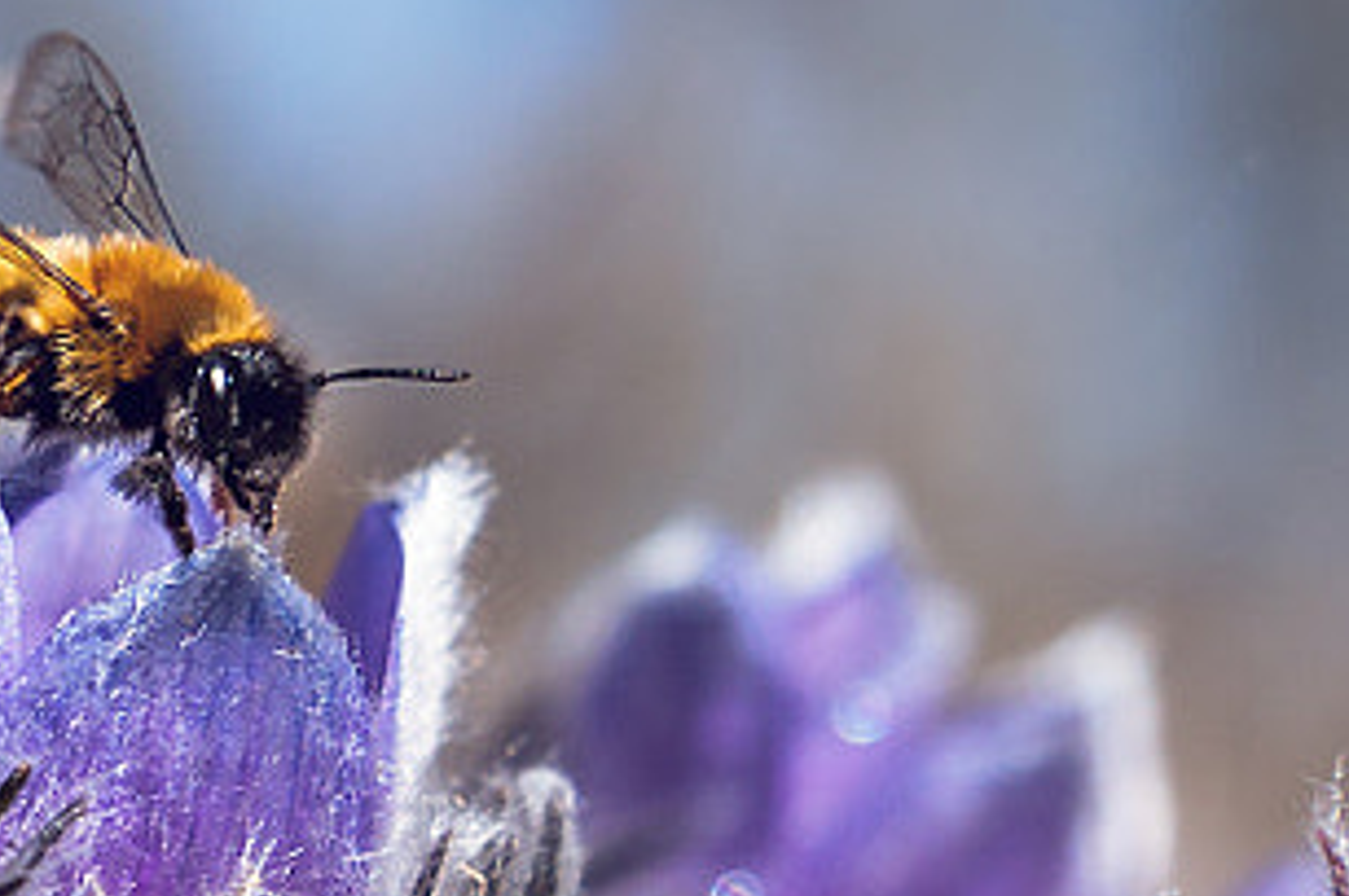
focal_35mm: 391
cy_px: 1052
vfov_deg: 3.5
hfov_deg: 5.3
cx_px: -356
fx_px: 14636
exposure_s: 1/800
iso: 100
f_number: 4
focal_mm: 50
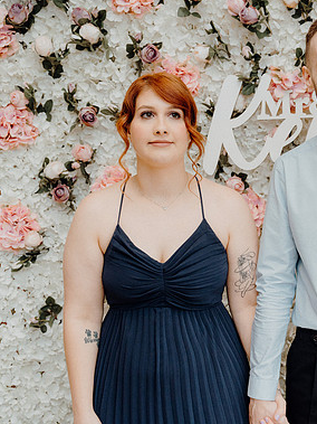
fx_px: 684
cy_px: 211
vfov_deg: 34.4
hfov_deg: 25.3
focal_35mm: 56
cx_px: 286
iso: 2000
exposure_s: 1/200
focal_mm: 38
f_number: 3.5
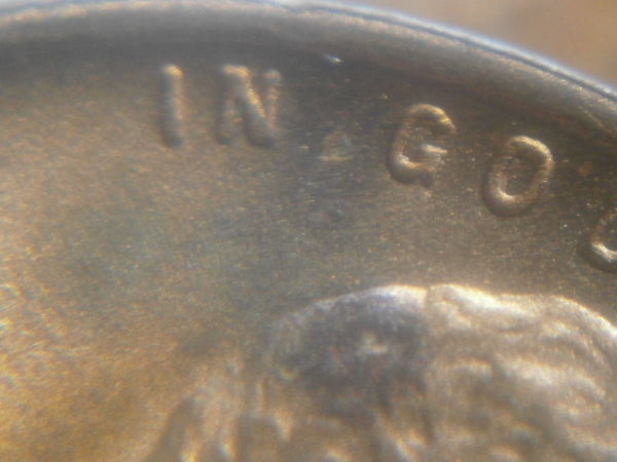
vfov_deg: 13.3
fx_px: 1978
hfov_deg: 17.7
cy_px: 231
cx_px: 308
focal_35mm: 111
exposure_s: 1/100
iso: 800
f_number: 5.8
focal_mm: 19.6
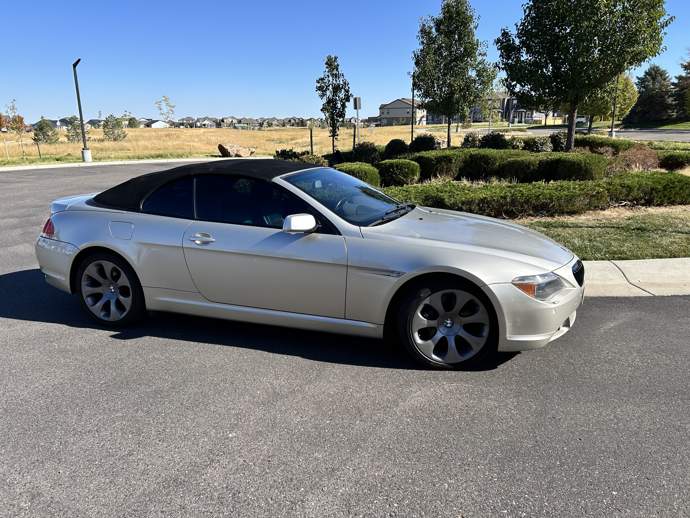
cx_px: 345
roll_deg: +0.8
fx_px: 518
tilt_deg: -14.5
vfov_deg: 53.1
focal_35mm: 26
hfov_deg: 67.3
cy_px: 259
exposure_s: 1/2571
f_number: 1.5
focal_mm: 5.7
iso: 50
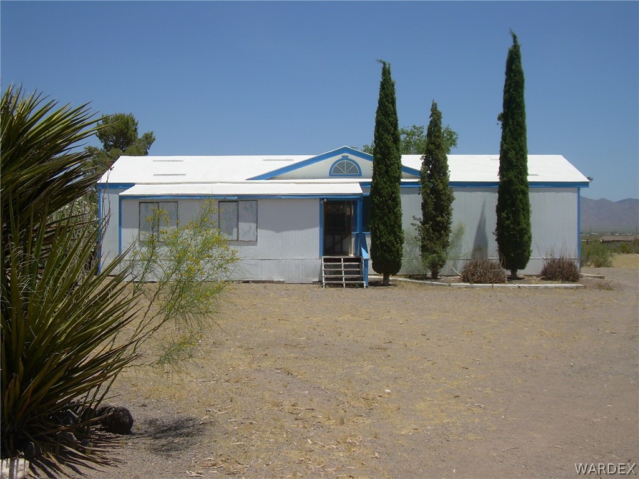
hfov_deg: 38.2
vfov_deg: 29.1
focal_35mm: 50
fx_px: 923
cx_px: 320
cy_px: 240
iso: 50
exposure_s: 1/1414
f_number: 3.1
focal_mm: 8.3
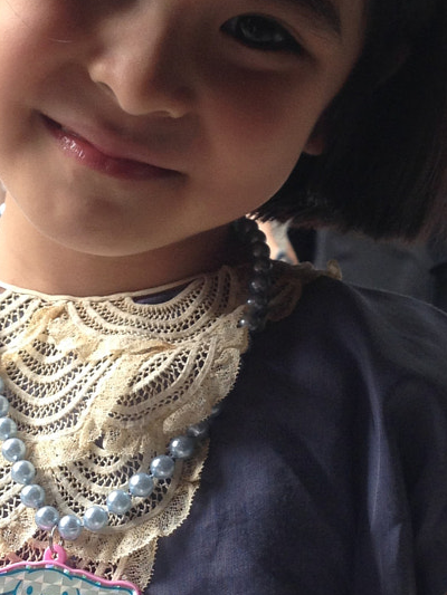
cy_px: 296
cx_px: 246
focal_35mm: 99
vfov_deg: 19.8
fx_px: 1704
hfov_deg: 14.9
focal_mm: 4.12
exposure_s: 1/120
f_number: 2.4
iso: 50
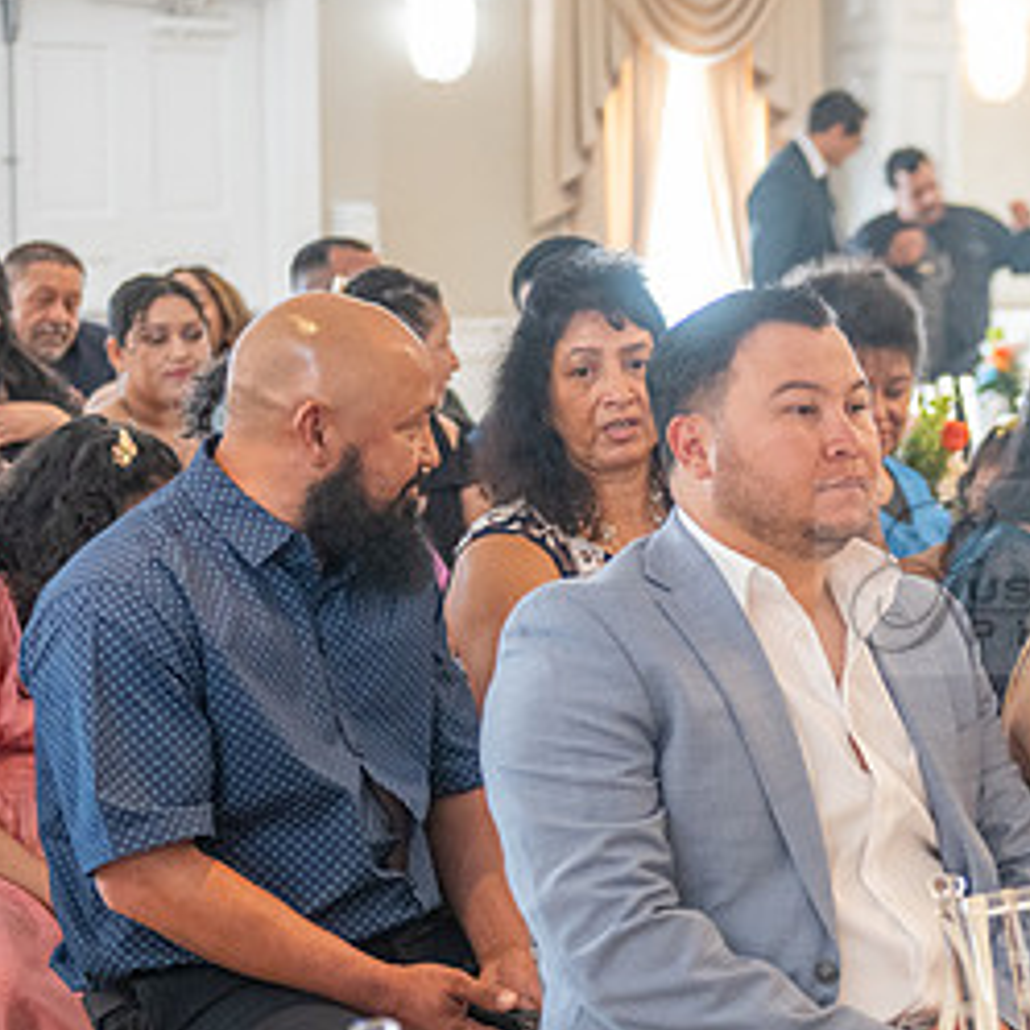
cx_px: 1175
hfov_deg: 15.5
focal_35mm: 109
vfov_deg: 16.0
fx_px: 3669
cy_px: 577
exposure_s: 1/160
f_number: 2.8
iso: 1600
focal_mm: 55
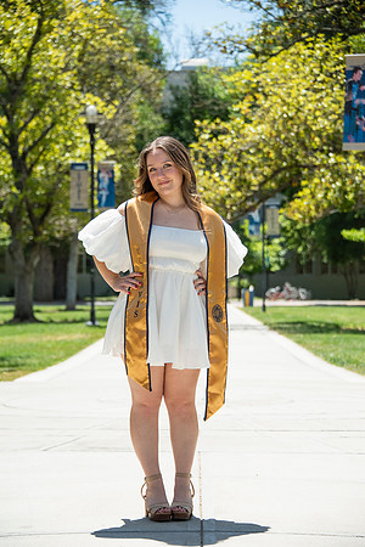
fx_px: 1597
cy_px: 274
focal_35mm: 105
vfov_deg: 19.5
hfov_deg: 13.0
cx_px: 182
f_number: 5.6
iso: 500
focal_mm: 105
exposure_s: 1/2000
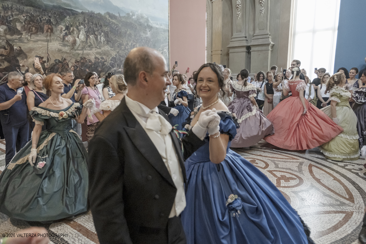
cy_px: 122
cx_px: 183
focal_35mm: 24
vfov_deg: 53.2
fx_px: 244
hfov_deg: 73.7
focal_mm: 16
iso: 2500
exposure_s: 1/160
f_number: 4
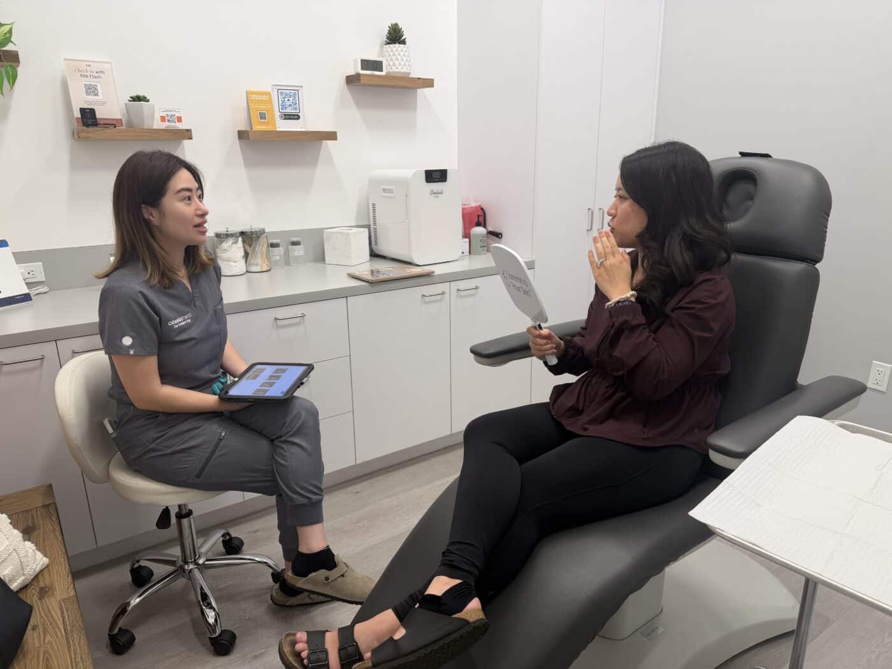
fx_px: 618
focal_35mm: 24
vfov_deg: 56.8
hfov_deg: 71.6
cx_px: 446
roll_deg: +1.0
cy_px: 334
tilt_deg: -17.9
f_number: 1.78
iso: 50
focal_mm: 6.76
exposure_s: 1/100
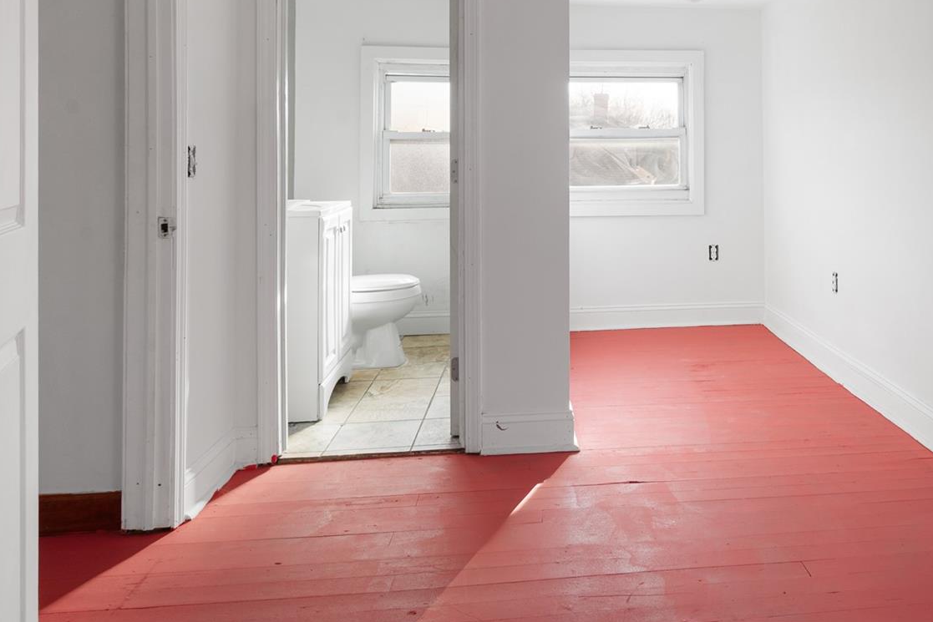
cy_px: 119
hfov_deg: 35.5
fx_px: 1426
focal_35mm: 55
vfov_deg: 24.2
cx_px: 684
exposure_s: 1/100
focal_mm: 30
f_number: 9
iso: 320
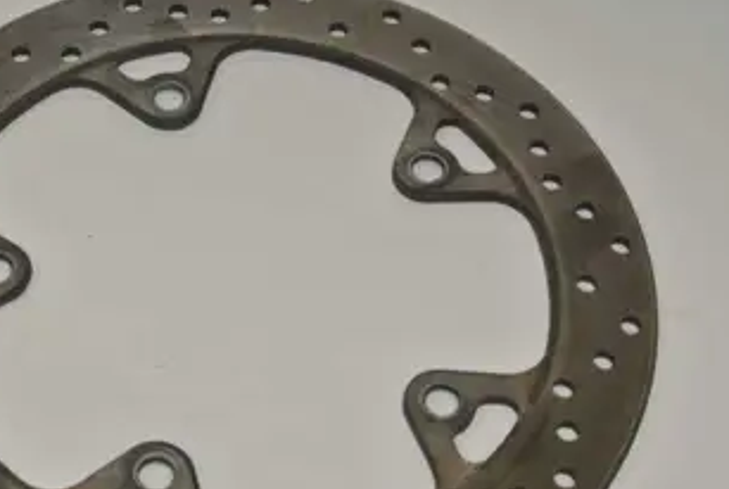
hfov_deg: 20.7
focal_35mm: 98
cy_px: 337
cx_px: 223
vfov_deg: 14.0
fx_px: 1988
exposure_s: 1/60
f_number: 5
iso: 200
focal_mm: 21.1
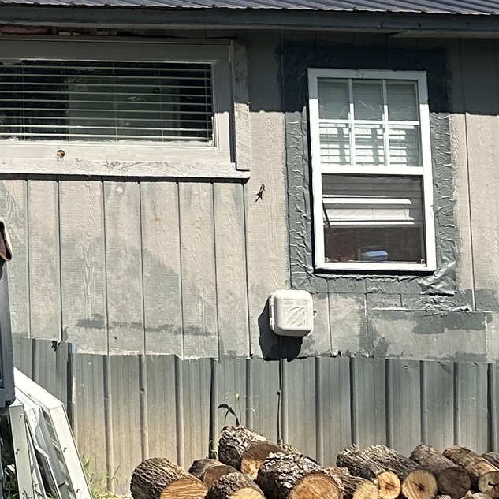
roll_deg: -1.1
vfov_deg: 16.5
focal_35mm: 103
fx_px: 1680
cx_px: -391
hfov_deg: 14.8
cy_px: -28
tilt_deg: +8.3
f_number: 1.78
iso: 80
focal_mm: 6.86
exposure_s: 1/3058
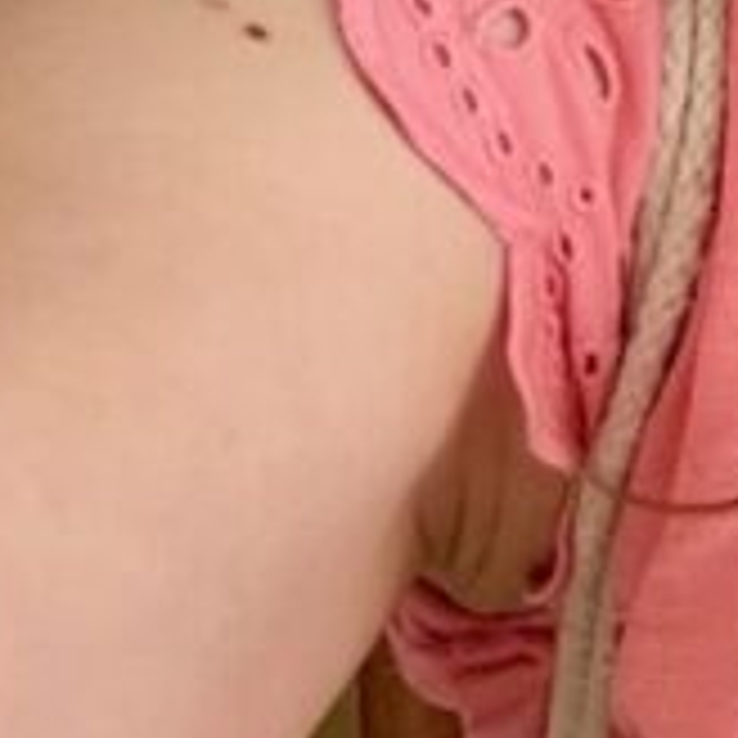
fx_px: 3063
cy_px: -580
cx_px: 2030
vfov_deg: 12.6
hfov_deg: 10.7
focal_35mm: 127
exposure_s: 1/50
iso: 160
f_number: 2.2
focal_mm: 2.71
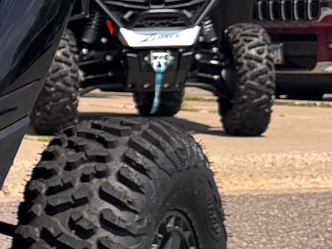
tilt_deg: -2.4
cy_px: 103
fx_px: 1842
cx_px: -594
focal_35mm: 192
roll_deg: +0.7
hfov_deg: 8.8
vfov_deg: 7.7
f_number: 1.78
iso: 80
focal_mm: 6.76
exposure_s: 1/3413
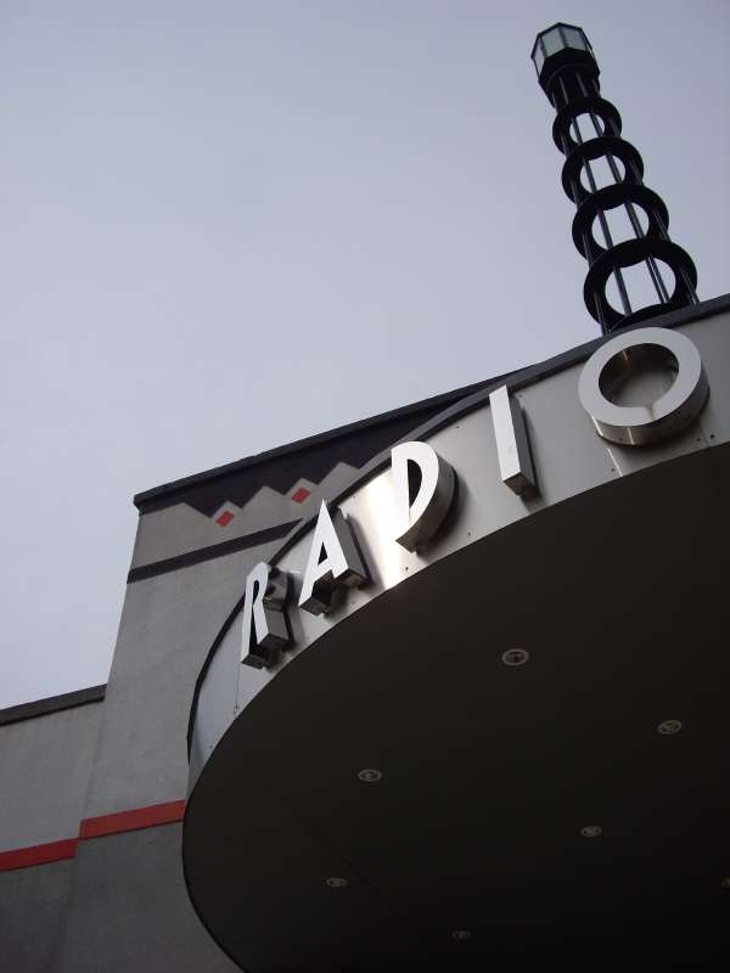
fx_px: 1068
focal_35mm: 38
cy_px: 486
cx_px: 365
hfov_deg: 37.7
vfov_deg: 49.0
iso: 64
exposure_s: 1/250
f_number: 8
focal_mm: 7.9
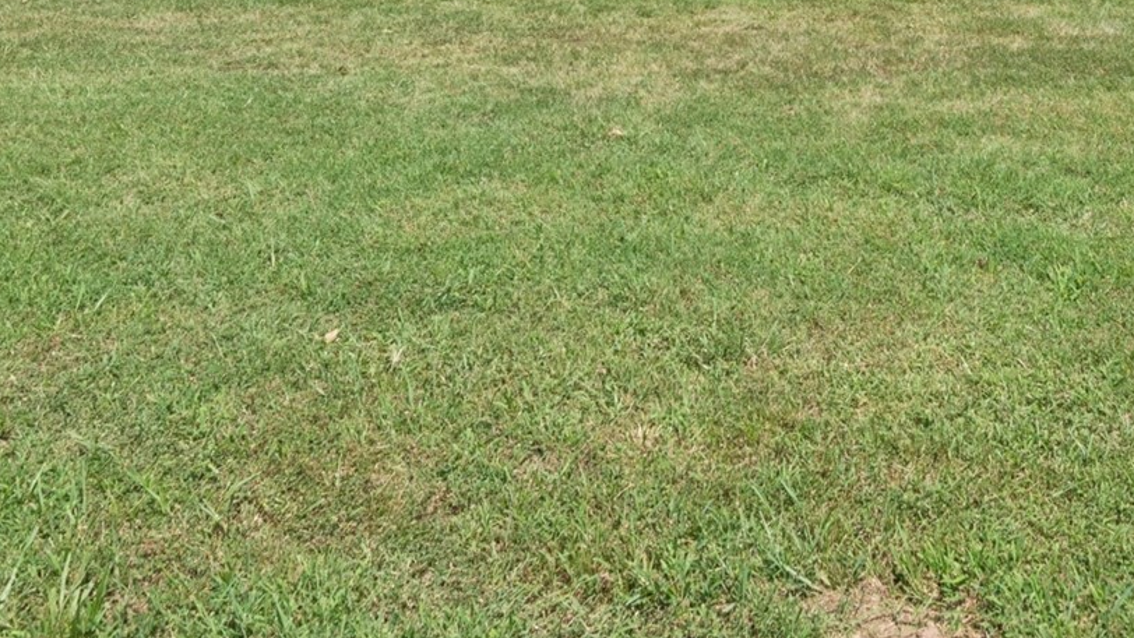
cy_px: -243
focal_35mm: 42
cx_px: 883
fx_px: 1263
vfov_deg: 24.0
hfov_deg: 46.2
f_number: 9
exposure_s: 1/200
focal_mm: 16
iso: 100
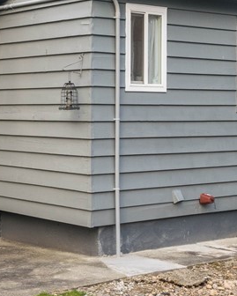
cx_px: 16
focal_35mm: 94
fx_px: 824
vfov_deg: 20.3
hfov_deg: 16.1
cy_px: 92
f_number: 9
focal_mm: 31
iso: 1000
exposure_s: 1/40
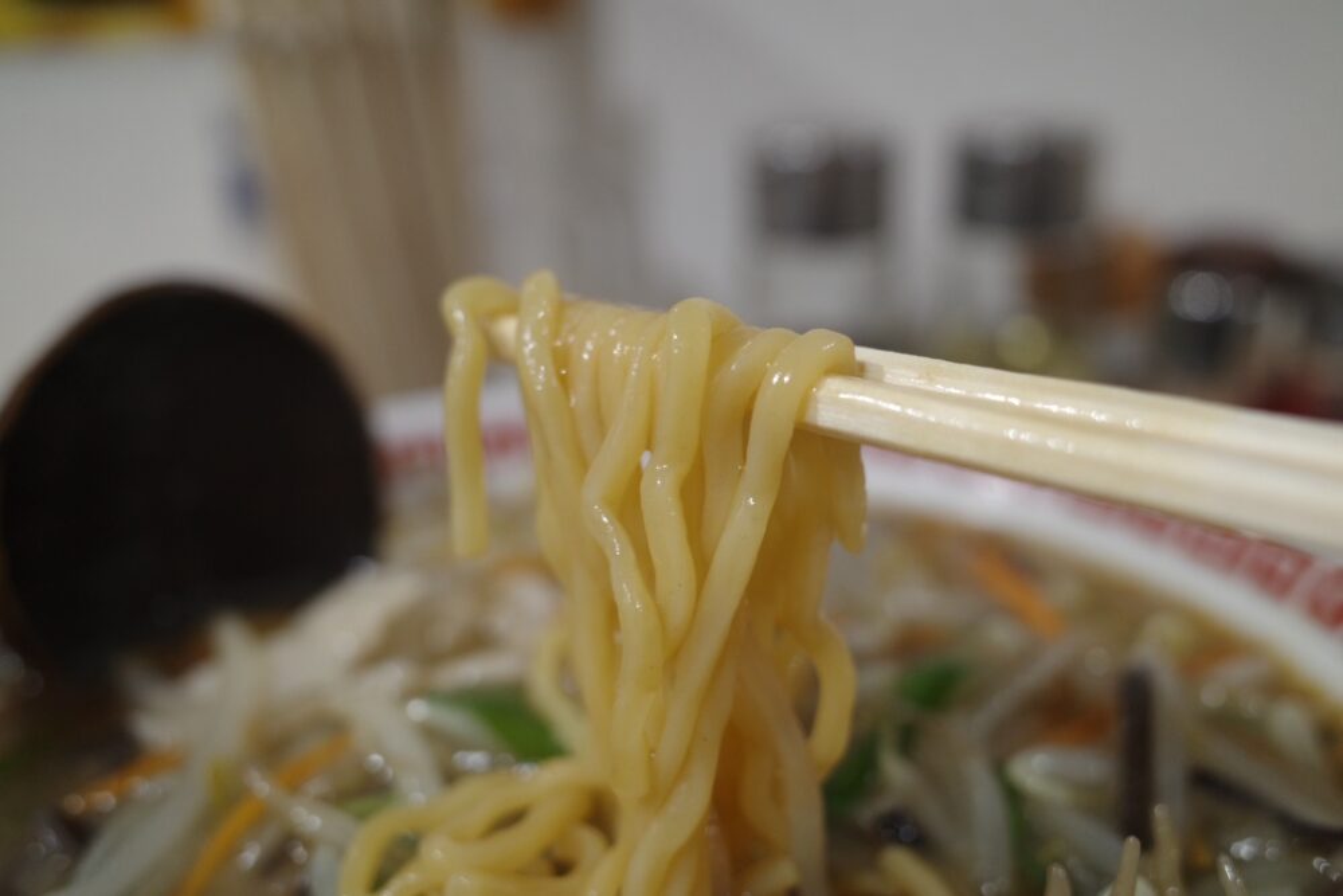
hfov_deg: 65.5
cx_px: 672
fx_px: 1045
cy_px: 448
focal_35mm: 28
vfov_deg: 46.4
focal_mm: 18.3
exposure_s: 1/30
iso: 640
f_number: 2.8
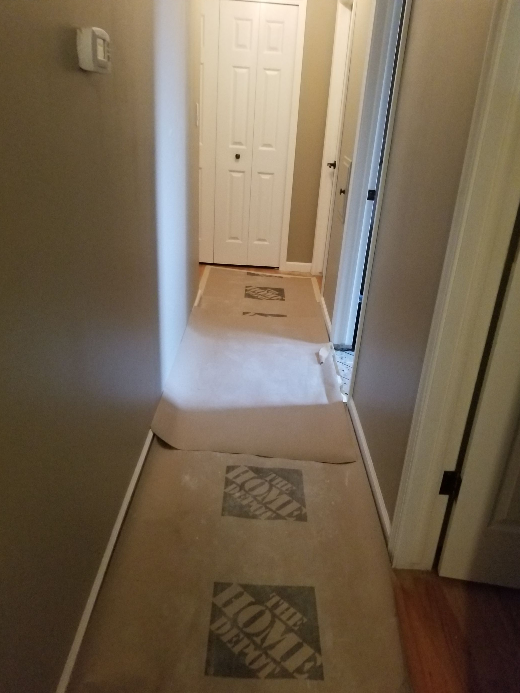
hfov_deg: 51.3
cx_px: 252
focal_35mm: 27
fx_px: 541
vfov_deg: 65.3
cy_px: 358
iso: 1000
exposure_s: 1/60
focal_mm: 4.25
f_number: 1.7
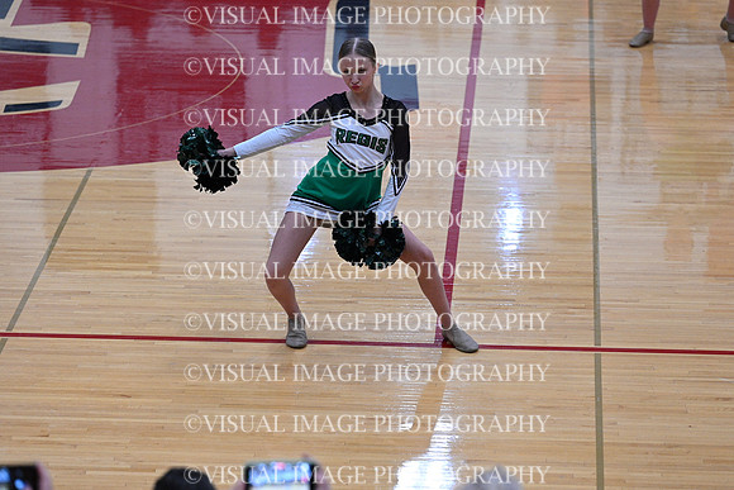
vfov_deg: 8.6
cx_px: 367
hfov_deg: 12.8
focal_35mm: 160
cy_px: 245
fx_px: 3263
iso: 4000
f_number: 4
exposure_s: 1/400
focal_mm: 160
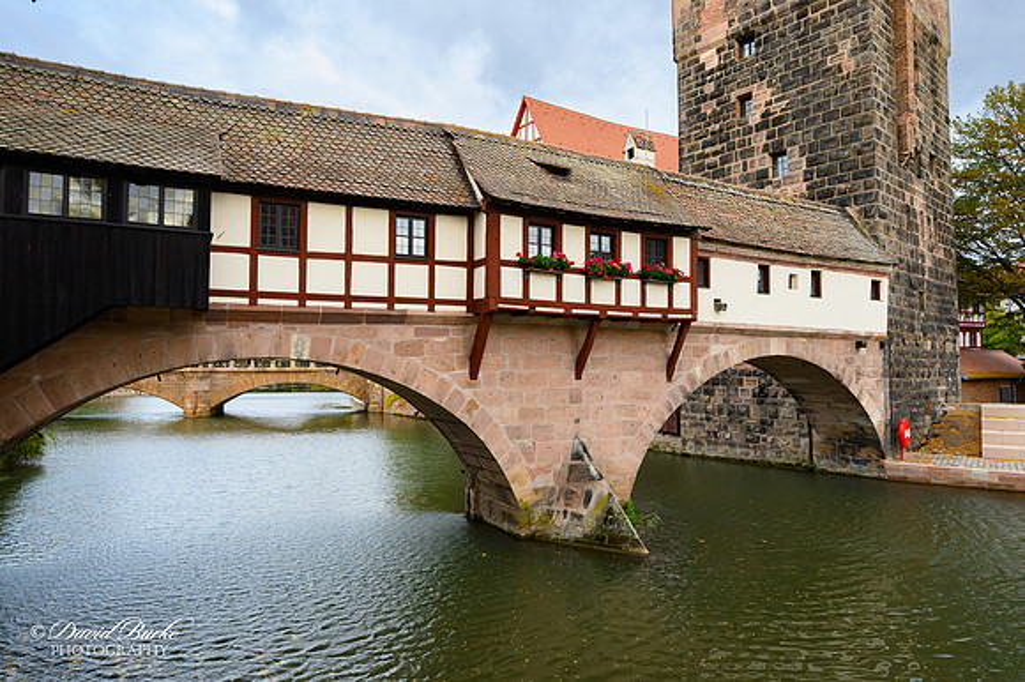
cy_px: 341
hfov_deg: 81.2
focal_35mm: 21
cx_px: 512
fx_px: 598
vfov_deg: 59.4
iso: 900
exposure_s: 1/250
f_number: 8
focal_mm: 14
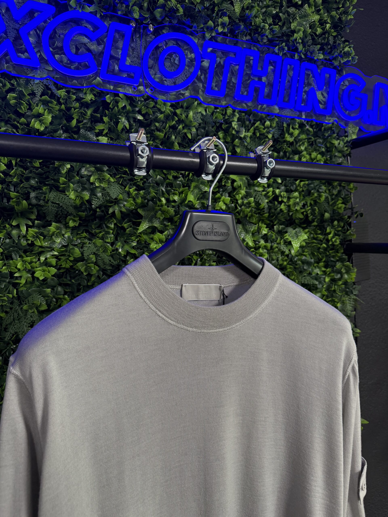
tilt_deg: -2.4
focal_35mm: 24
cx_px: 194
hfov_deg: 56.8
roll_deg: -0.5
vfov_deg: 71.6
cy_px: 258
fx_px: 359
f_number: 1.78
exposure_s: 1/51
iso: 200
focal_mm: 6.76
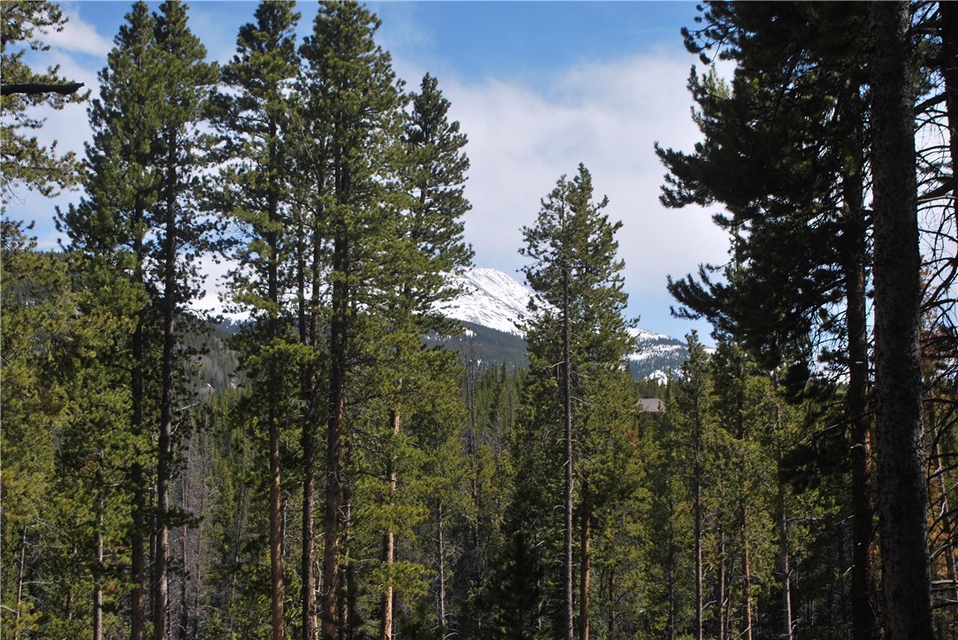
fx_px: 1398
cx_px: 479
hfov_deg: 37.8
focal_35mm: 52
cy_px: 320
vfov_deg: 25.8
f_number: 9
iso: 100
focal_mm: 35
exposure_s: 1/320
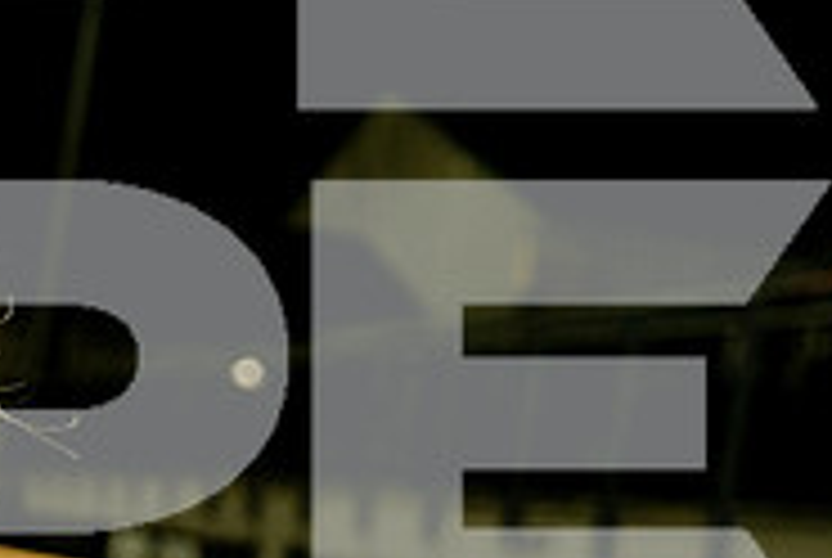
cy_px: 421
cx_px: -315
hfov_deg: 11.6
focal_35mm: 171
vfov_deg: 8.0
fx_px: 3958
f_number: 5.6
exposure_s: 1/250
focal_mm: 52
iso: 800
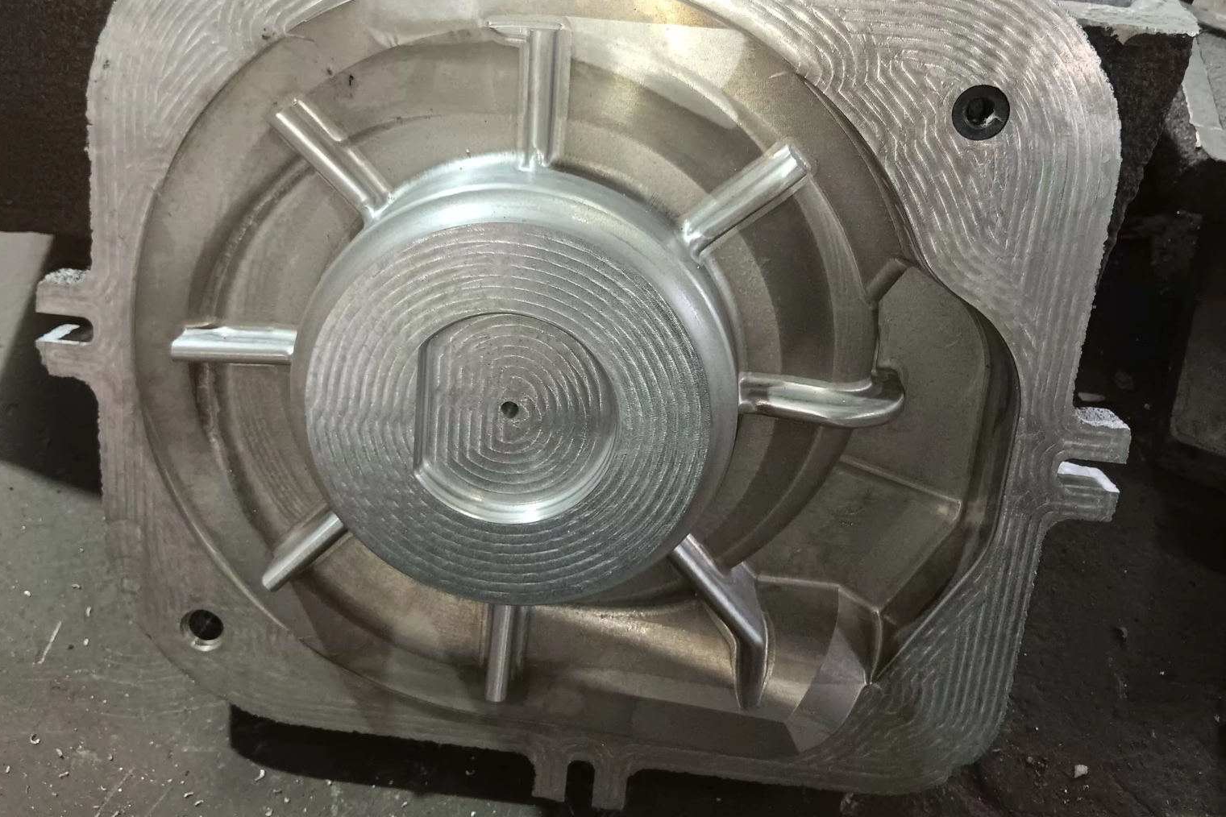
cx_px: 578
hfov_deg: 58.7
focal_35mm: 32
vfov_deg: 40.7
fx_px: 1090
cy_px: 284
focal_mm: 3.86
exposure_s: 1/16.7
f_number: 1.8
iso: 250
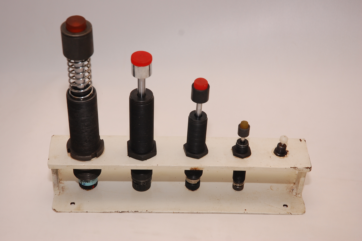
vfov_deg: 16.2
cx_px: 181
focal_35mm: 84
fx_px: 844
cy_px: 120
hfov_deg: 24.2
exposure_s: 1/200
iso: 200
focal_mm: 56
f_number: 5.6
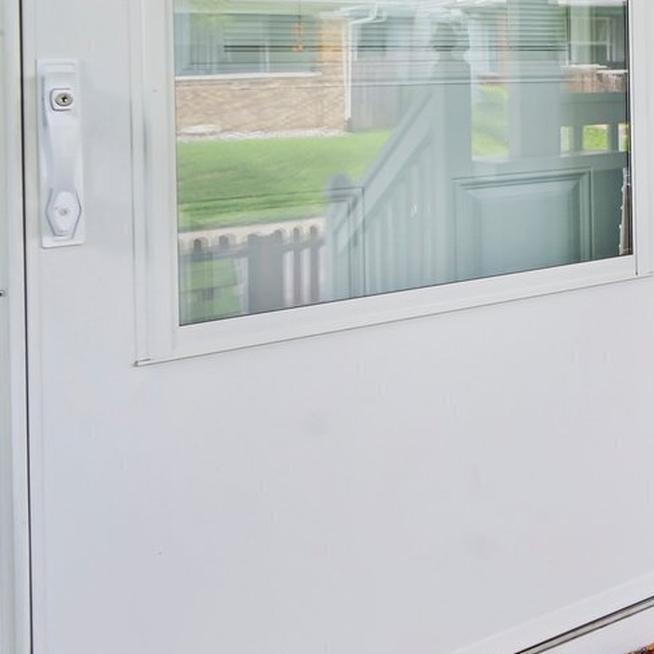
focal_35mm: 50
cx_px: 1128
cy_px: 54
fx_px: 1069
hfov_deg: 22.6
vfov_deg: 32.2
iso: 110
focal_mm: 14
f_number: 8
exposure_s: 1/15
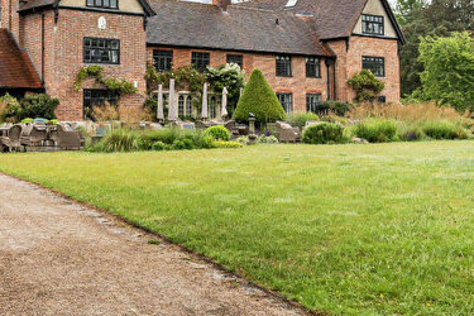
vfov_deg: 23.8
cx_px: 97
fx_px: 737
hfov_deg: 34.6
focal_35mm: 56
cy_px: 56
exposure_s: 1/500
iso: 400
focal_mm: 20
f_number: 8
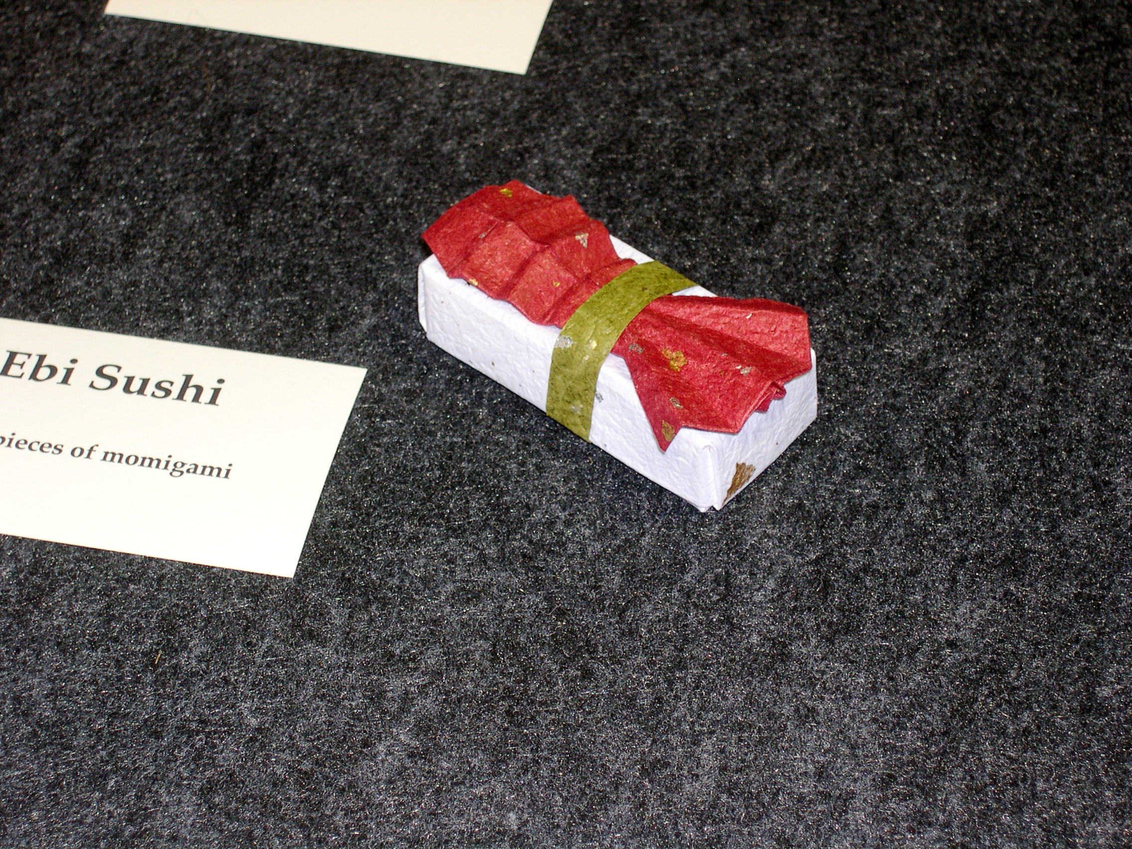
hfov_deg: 17.3
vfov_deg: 13.0
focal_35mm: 114
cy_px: 424
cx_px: 566
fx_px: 3728
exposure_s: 1/60
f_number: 4.9
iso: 100
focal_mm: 24
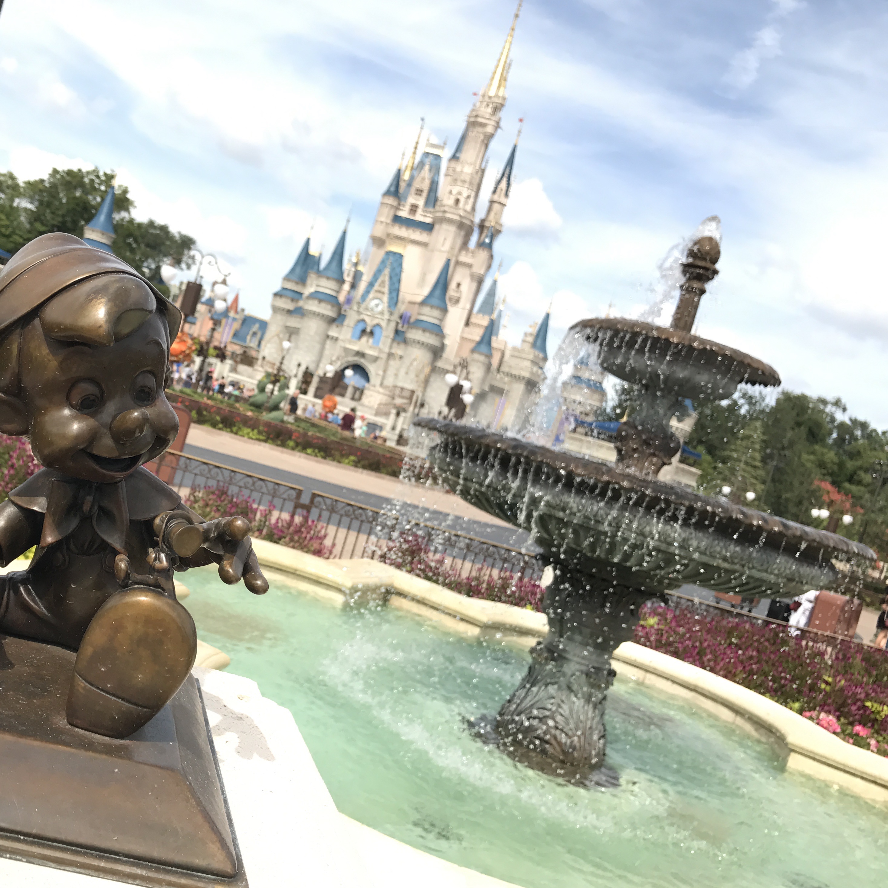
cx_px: 286
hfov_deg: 47.5
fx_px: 987
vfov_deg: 48.4
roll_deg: -16.7
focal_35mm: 34
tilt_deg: -2.9
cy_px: 449
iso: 20
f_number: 1.8
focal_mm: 3.99
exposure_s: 1/1520
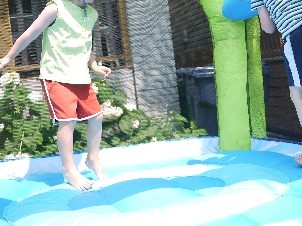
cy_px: 58
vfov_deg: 23.4
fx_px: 541
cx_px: 172
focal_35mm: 62
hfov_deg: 31.2
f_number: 2
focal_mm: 20
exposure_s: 1/1300
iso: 100
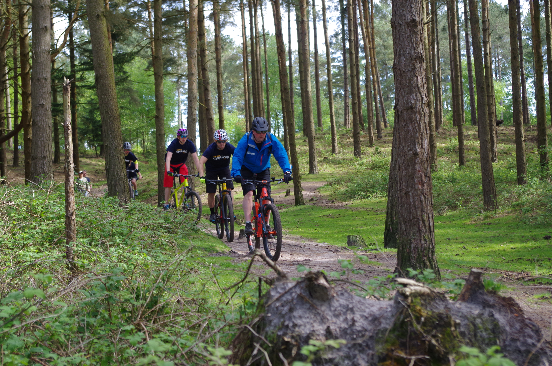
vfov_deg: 18.1
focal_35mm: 75
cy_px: 183
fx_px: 1148
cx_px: 276
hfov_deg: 27.0
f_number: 6.3
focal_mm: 50
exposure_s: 1/200
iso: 400
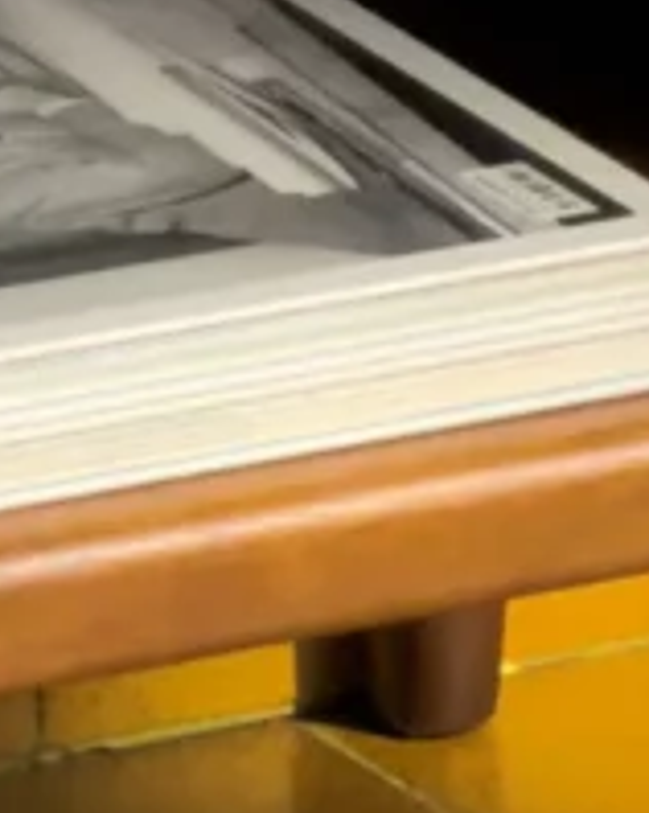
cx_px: -329
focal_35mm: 790
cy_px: -747
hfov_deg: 2.0
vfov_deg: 2.4
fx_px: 18997
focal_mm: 16.9
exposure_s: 1/81
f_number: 2.8
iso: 500
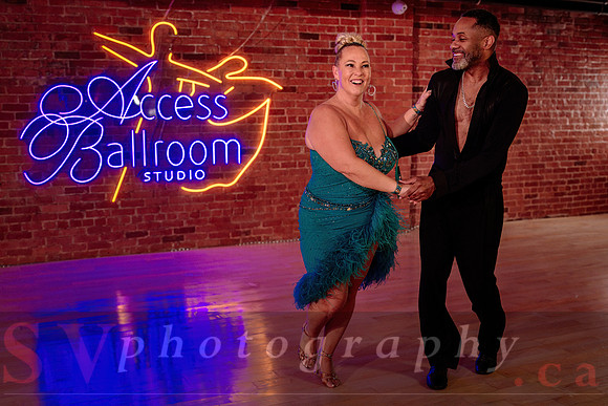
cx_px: 304
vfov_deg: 32.1
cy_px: 230
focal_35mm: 42
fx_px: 703
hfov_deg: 46.8
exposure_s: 1/400
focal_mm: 28
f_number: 2
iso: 800
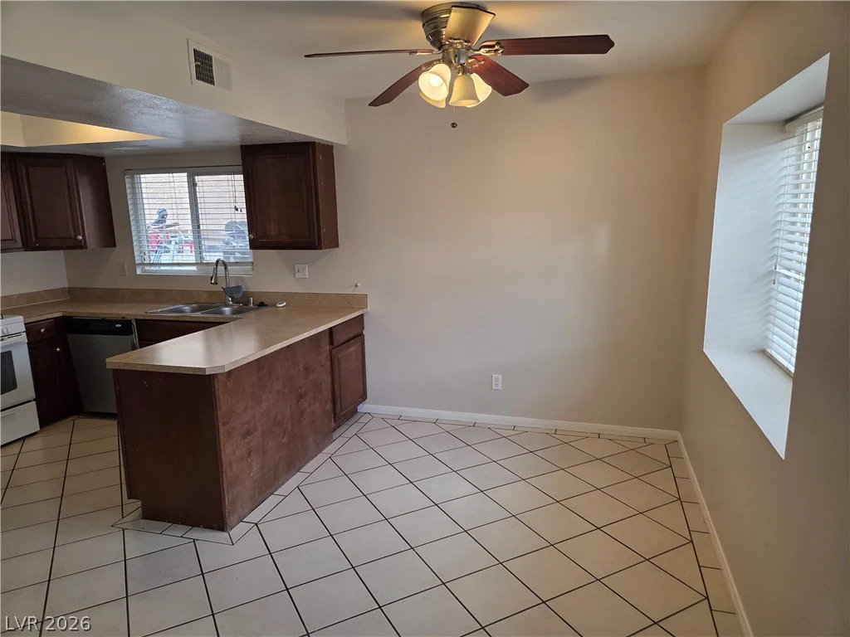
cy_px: 318
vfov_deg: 58.9
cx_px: 425
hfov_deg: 73.9
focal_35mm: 23
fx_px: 565
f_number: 1.8
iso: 125
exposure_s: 1/120
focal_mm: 5.4
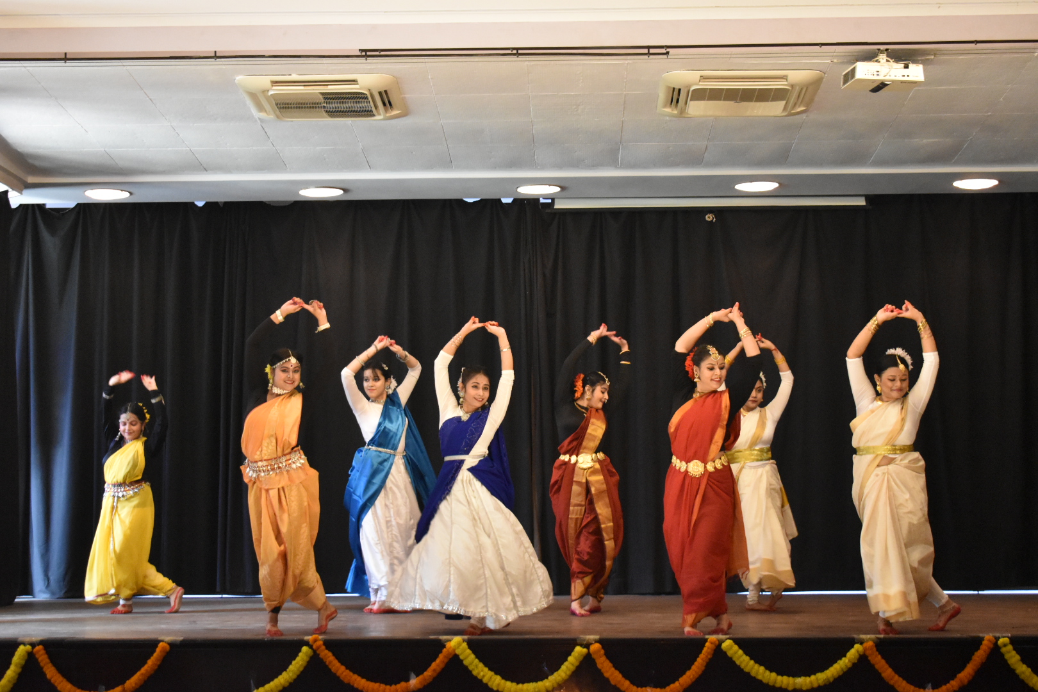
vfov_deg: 22.6
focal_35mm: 60
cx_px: 519
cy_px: 346
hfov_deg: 33.4
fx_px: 1730
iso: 5000
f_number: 5
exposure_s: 1/40
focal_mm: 40
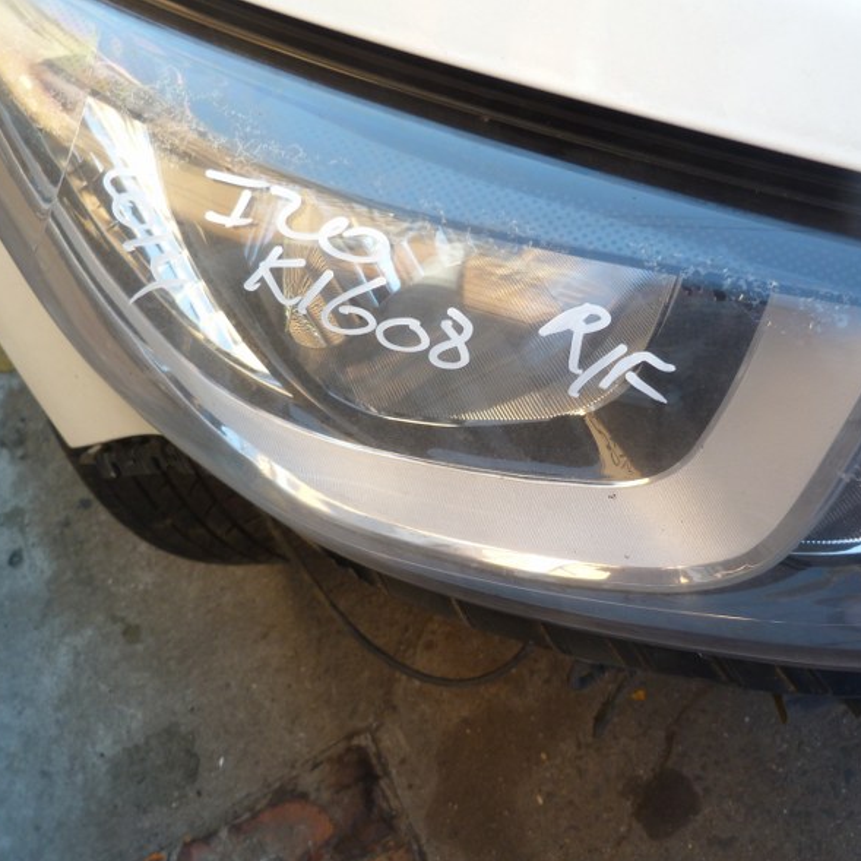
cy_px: 437
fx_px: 844
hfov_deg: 53.6
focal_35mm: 30
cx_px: 517
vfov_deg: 54.0
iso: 80
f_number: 2.8
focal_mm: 4.5
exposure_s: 1/100
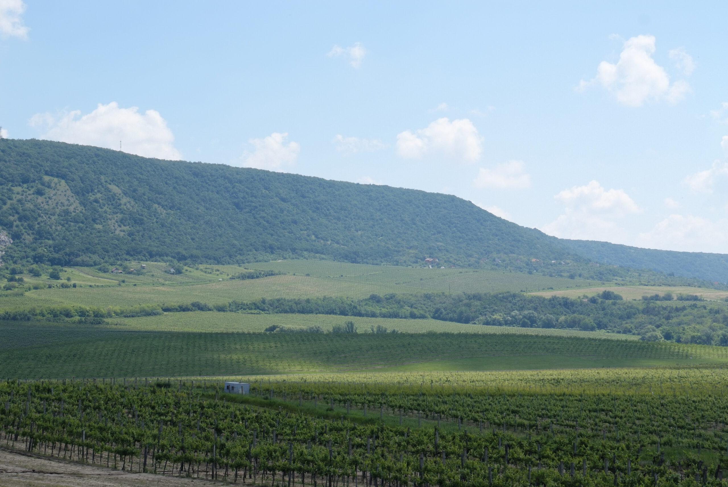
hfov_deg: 27.0
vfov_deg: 18.2
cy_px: 244
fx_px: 1518
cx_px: 364
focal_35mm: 75
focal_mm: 50
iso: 100
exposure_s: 1/200
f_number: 7.1
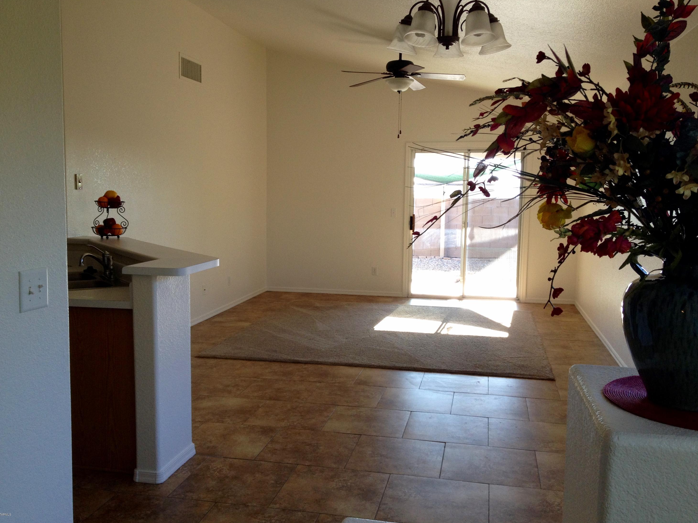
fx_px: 726
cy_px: 262
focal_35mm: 36
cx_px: 347
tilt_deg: -6.1
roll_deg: -0.6
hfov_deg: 51.4
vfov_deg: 39.7
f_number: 2.4
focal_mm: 4.28
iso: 80
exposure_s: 1/120
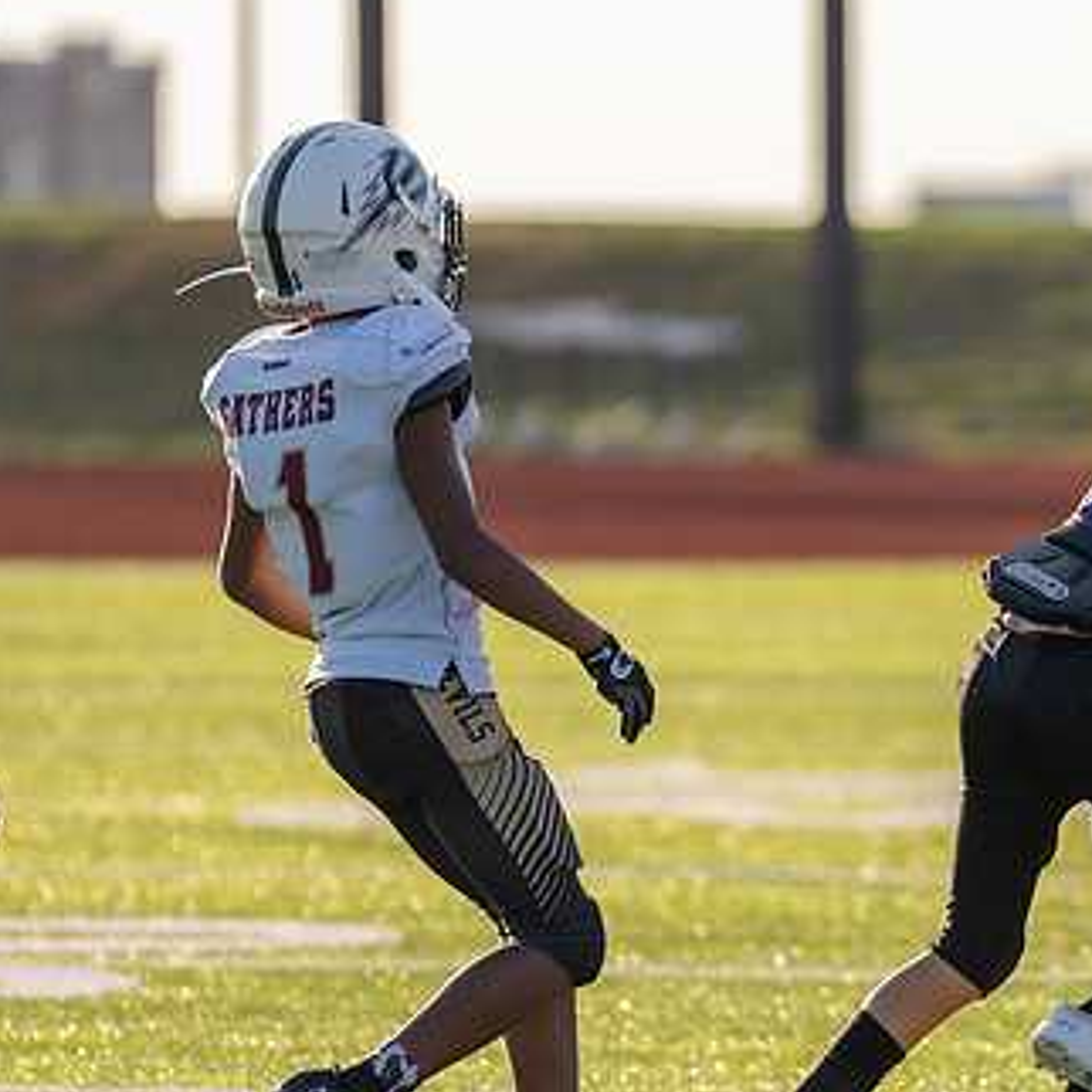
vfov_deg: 3.3
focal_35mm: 524
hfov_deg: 3.3
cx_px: 1236
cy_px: 533
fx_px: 18702
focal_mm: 200
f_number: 2.8
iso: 125
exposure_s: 1/1250
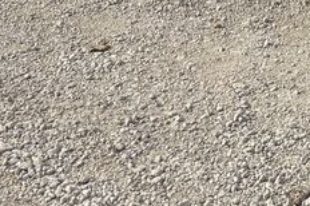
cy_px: -413
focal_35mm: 138
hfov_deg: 13.2
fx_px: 1187
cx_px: 584
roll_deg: +0.9
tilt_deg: -1.7
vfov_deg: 8.4
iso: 80
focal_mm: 6.76
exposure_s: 1/4167
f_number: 1.78
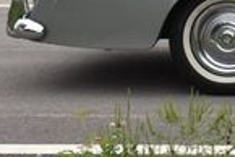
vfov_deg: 8.4
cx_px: 433
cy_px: -84
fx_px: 1039
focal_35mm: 159
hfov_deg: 11.8
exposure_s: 1/500
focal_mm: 24
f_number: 8
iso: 800
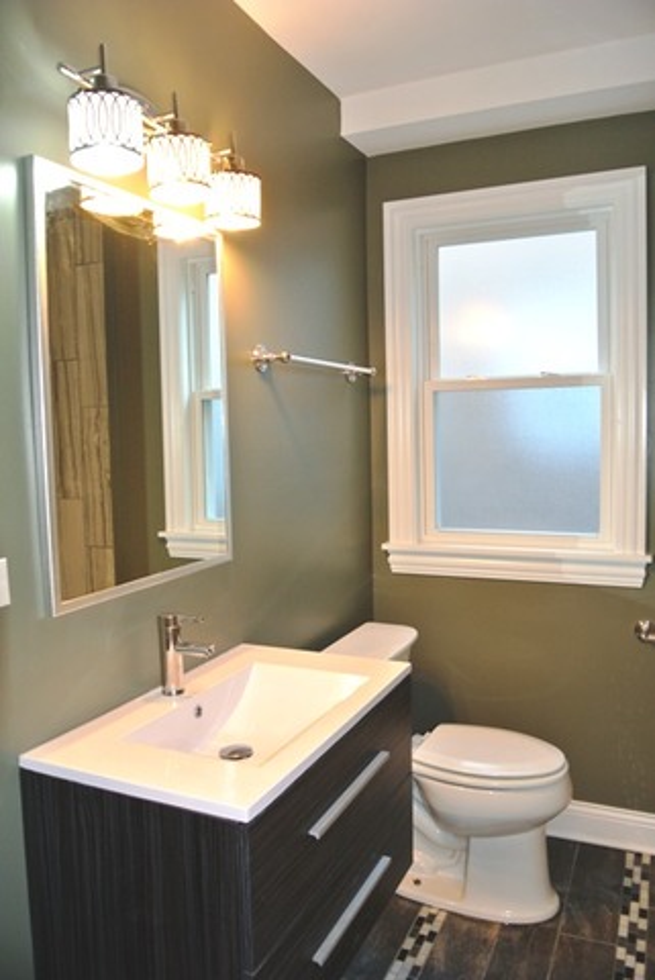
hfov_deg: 48.0
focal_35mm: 27
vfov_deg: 67.3
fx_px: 735
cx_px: 328
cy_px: 490
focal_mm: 10
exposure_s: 1/20
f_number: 5
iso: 200
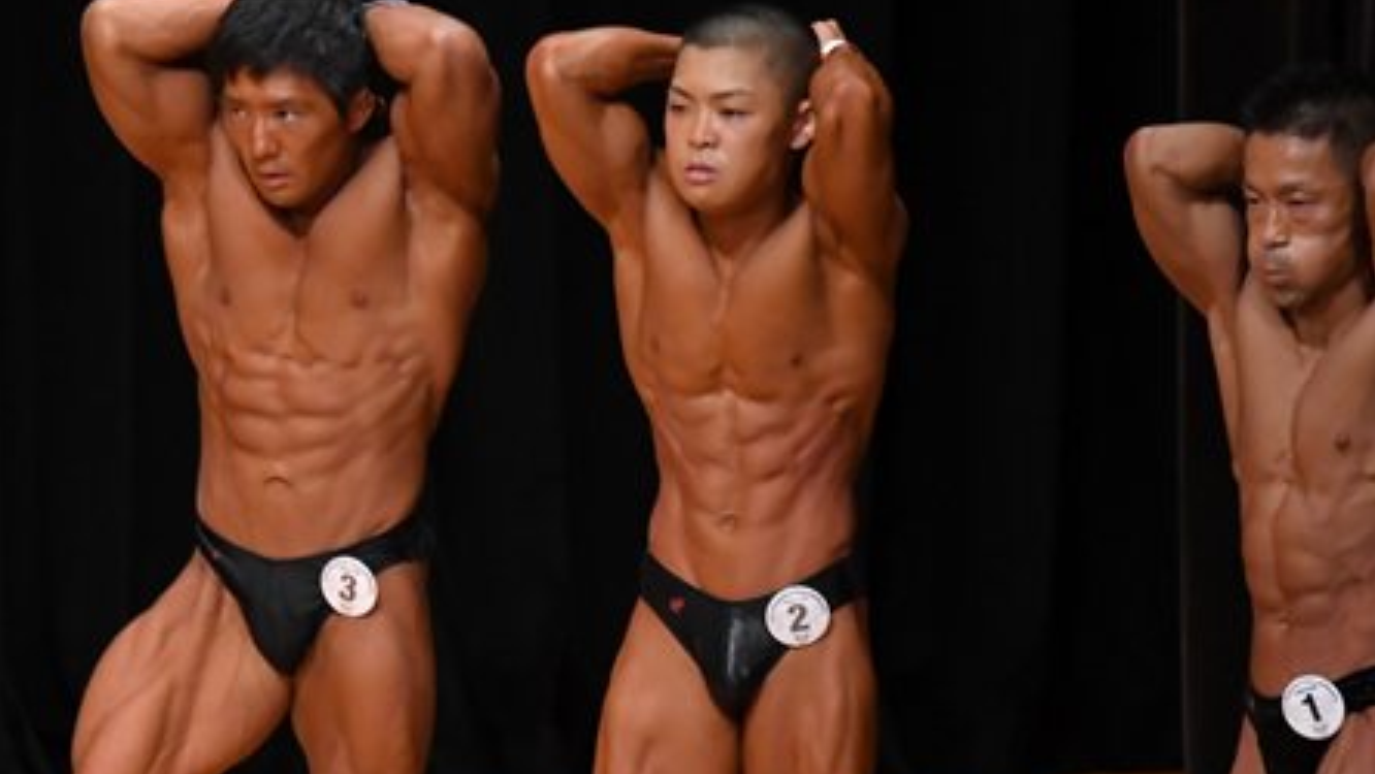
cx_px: 596
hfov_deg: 4.1
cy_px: 663
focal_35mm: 521
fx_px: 19000
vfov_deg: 2.3
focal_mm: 190
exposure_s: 1/400
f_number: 5.6
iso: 4000
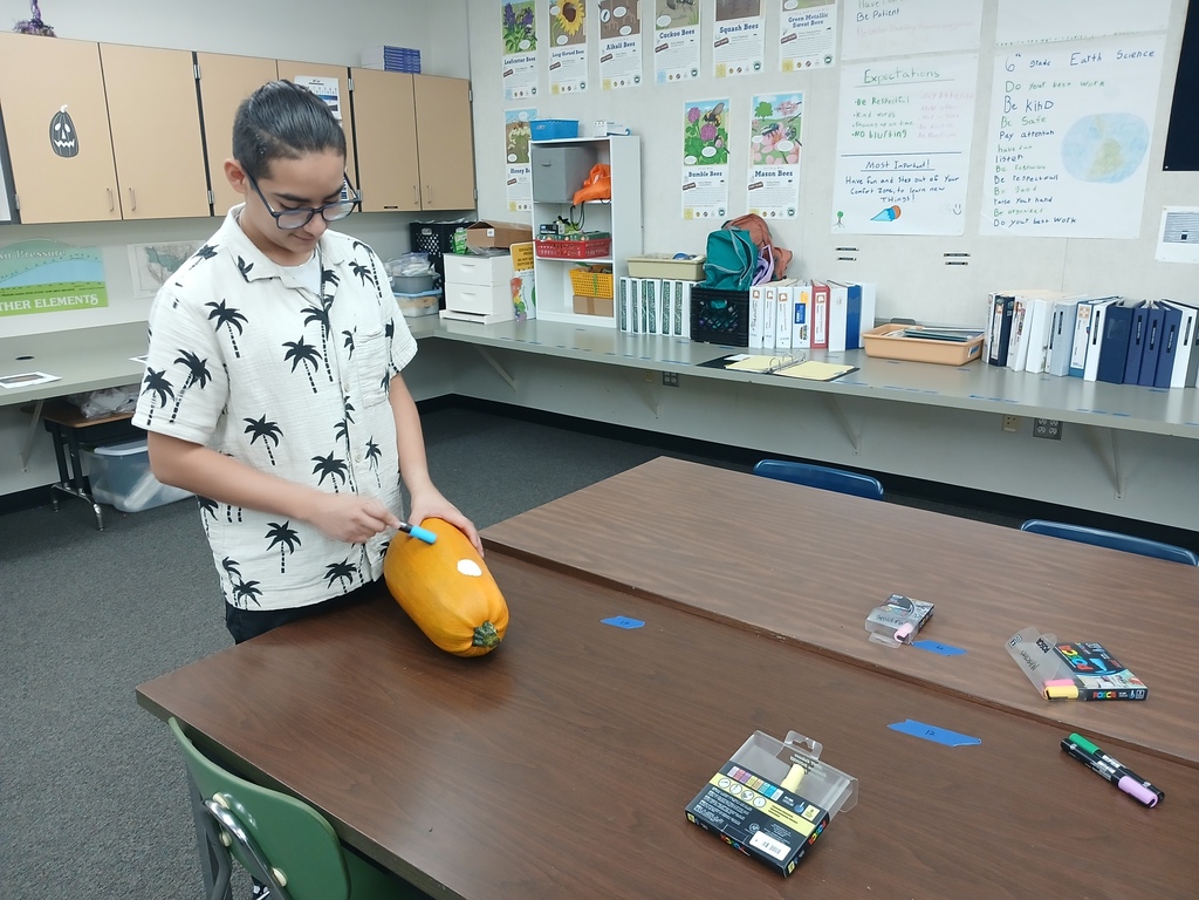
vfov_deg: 53.1
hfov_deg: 67.3
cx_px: 600
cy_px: 450
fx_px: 901
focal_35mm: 26
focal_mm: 3.98
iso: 250
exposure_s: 1/60
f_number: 1.8
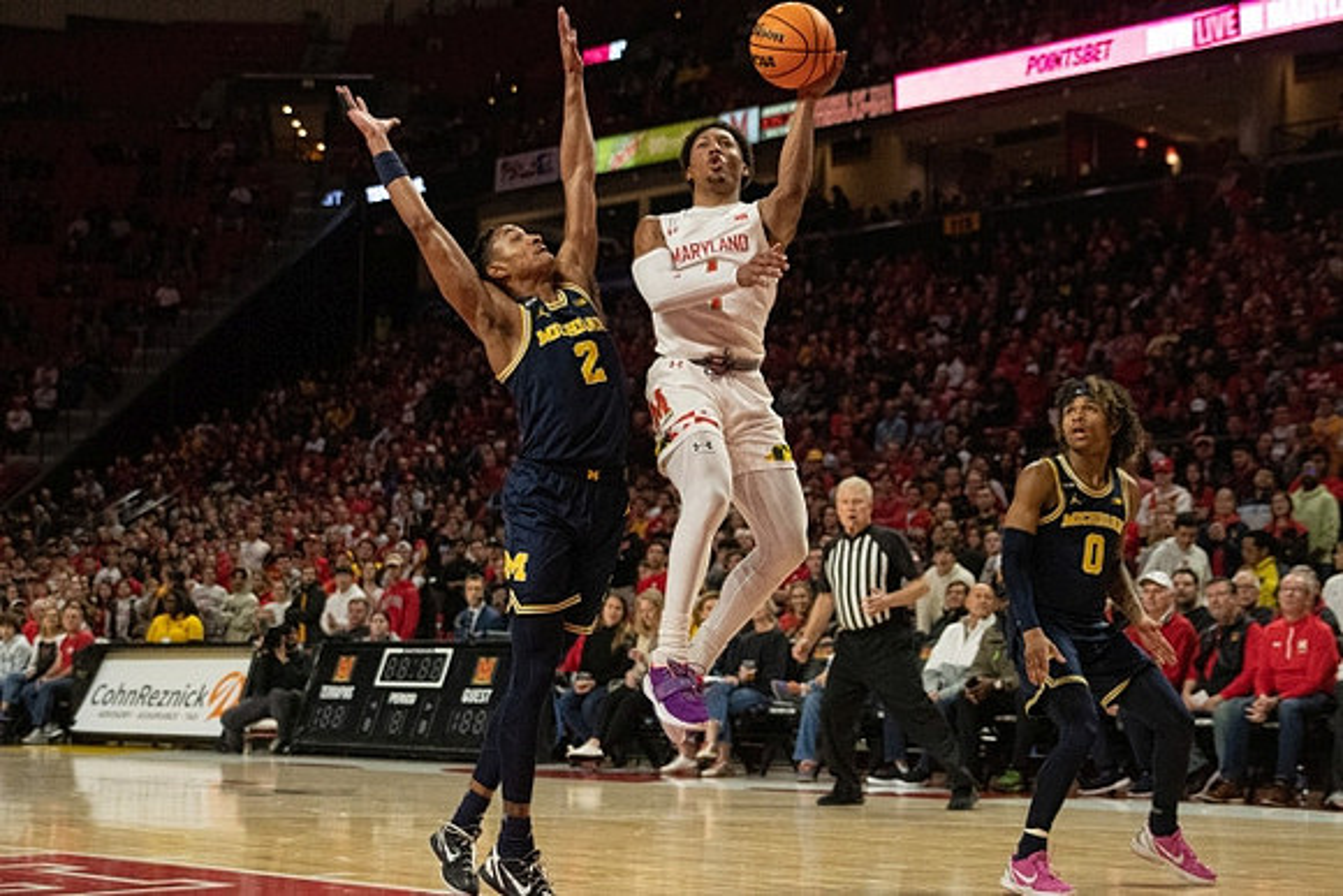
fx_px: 2463
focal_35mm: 66
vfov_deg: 20.6
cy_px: 448
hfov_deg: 30.5
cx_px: 672
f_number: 2.8
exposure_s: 1/3200
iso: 5000
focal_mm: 44
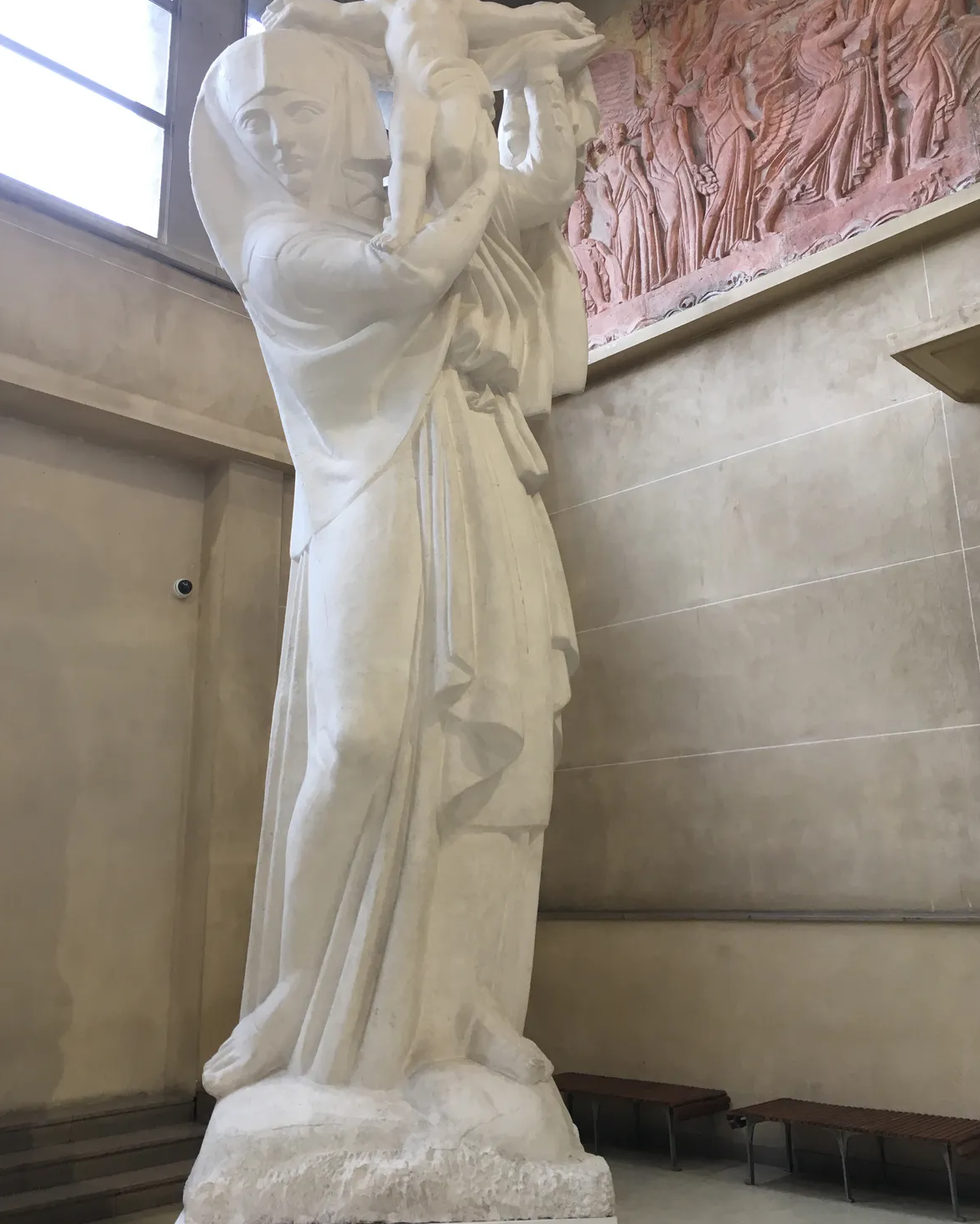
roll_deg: +0.9
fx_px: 1124
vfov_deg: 57.1
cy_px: 559
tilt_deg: +15.3
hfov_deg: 47.1
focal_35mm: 31
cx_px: 500
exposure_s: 1/33
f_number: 2.2
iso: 25
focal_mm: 4.15
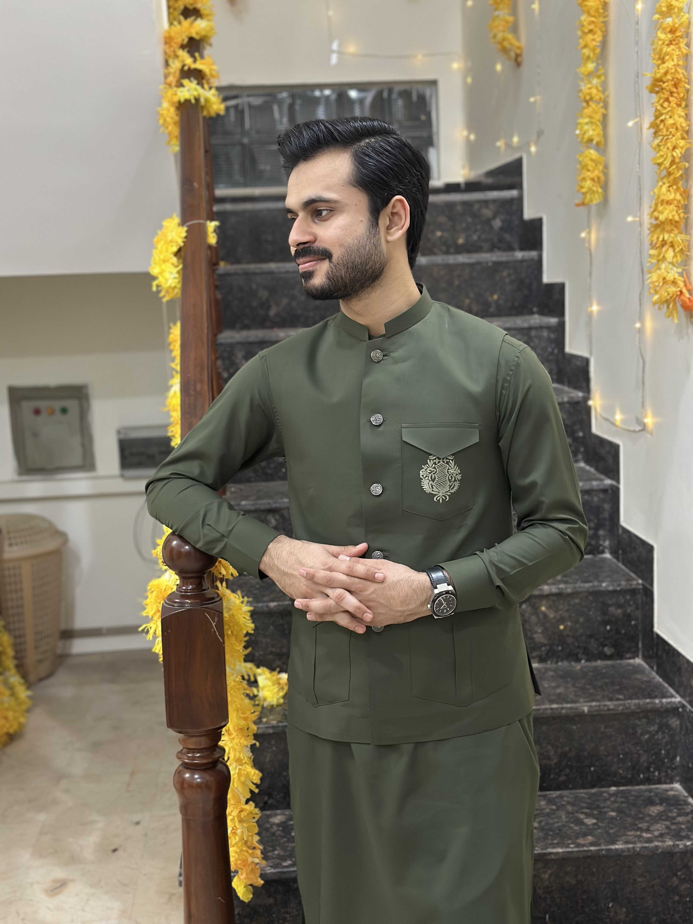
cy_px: 462
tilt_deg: -8.7
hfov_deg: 30.3
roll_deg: +2.2
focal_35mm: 48
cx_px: 346
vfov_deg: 39.7
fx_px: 1281
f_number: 1.78
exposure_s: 1/50
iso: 320
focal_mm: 6.86
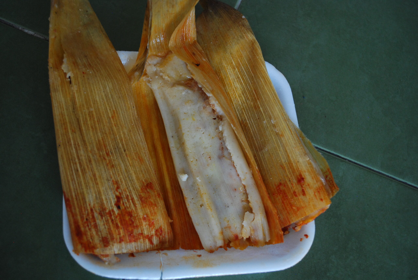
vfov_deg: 28.2
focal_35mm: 48
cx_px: 209
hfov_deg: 41.1
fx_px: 558
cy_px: 140
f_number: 4.8
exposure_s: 1/30
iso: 560
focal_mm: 32
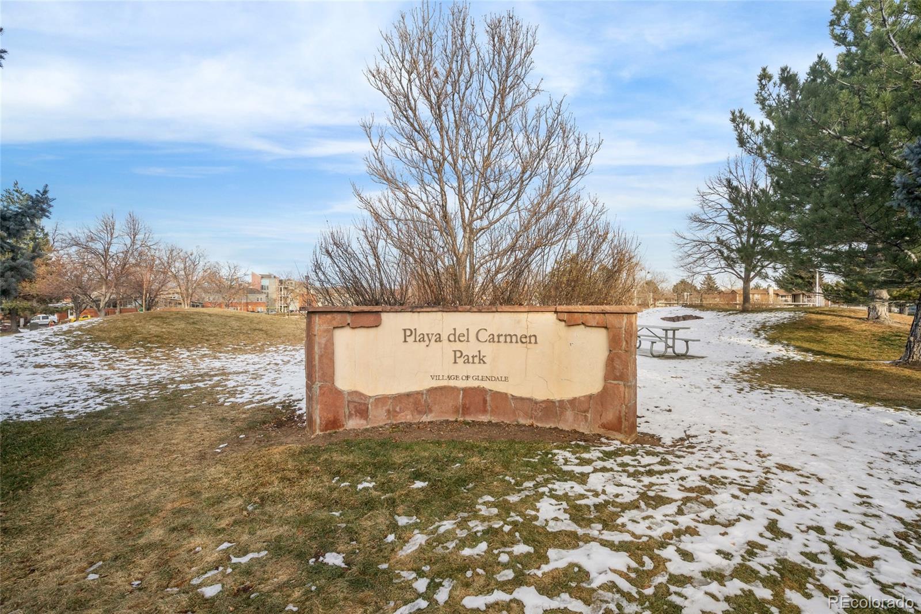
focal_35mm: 16
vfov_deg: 73.7
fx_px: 409
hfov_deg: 96.7
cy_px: 307
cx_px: 460
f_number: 8
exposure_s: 1/500
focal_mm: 16
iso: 400
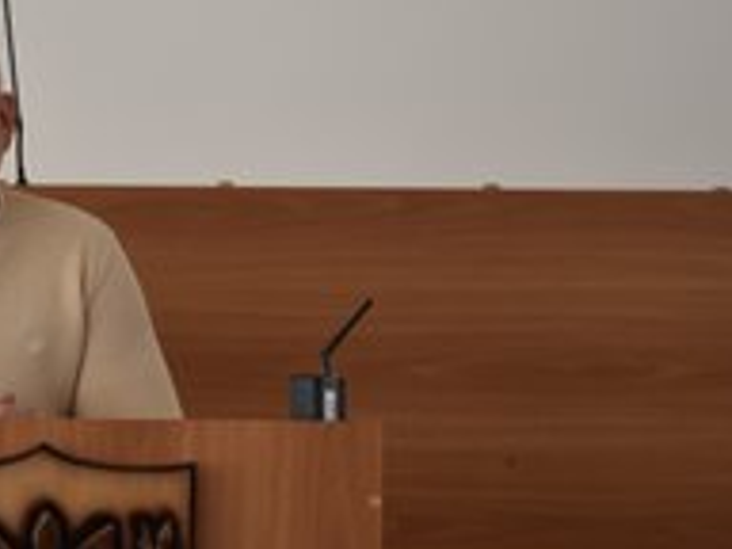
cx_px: 46
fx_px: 4779
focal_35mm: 226
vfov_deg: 6.6
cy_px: 185
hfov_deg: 8.7
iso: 400
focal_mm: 75
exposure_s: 1/160
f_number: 6.3
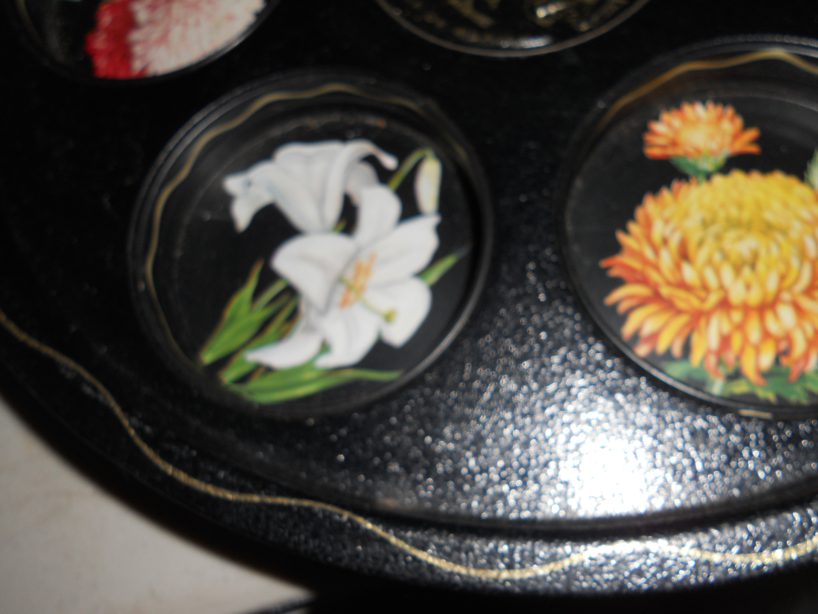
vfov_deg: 44.2
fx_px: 756
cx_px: 409
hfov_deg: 56.8
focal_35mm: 32
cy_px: 307
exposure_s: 1/25
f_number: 8.8
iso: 80
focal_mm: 5.8
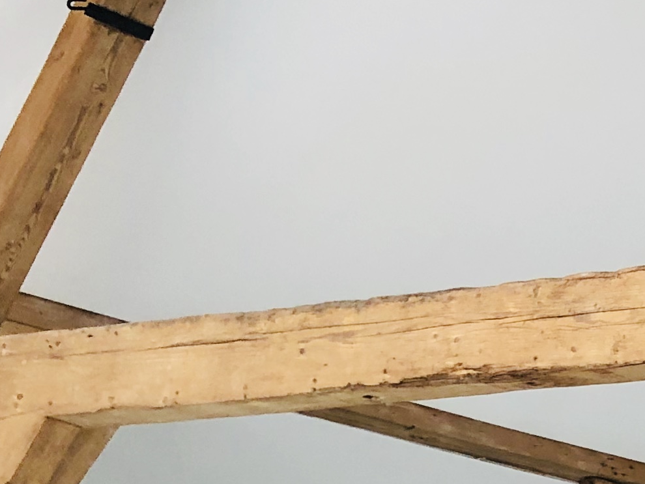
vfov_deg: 12.2
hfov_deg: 14.9
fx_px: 2125
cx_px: 1184
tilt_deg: +2.6
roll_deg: -2.0
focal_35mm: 114
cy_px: 773
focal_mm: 4
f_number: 1.8
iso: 40
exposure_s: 1/25
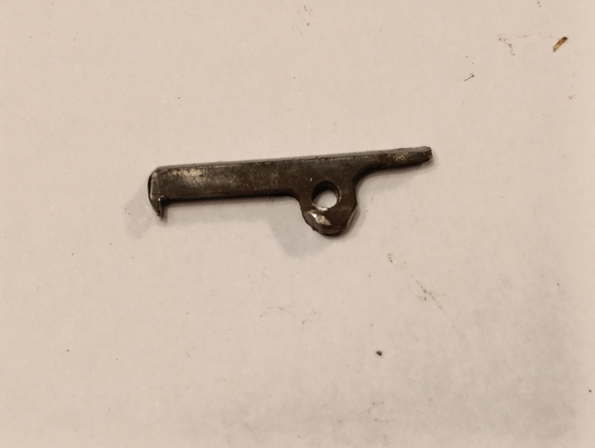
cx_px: 298
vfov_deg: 16.1
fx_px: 1584
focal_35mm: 92
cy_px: 224
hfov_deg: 21.3
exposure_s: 1/100
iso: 640
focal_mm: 6.14
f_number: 1.6
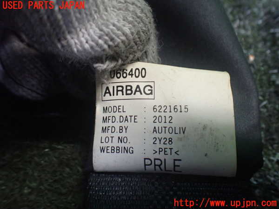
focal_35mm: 30
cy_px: 104
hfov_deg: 60.0
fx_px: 242
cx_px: 140
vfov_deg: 46.8
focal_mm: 5.4
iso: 800
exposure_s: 1/80
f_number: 2.3
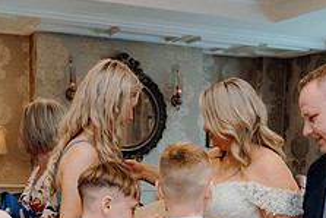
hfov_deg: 25.8
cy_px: 260
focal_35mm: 78
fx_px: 707
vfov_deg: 16.8
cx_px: 231
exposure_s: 1/160
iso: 2000
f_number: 3.5
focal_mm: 30
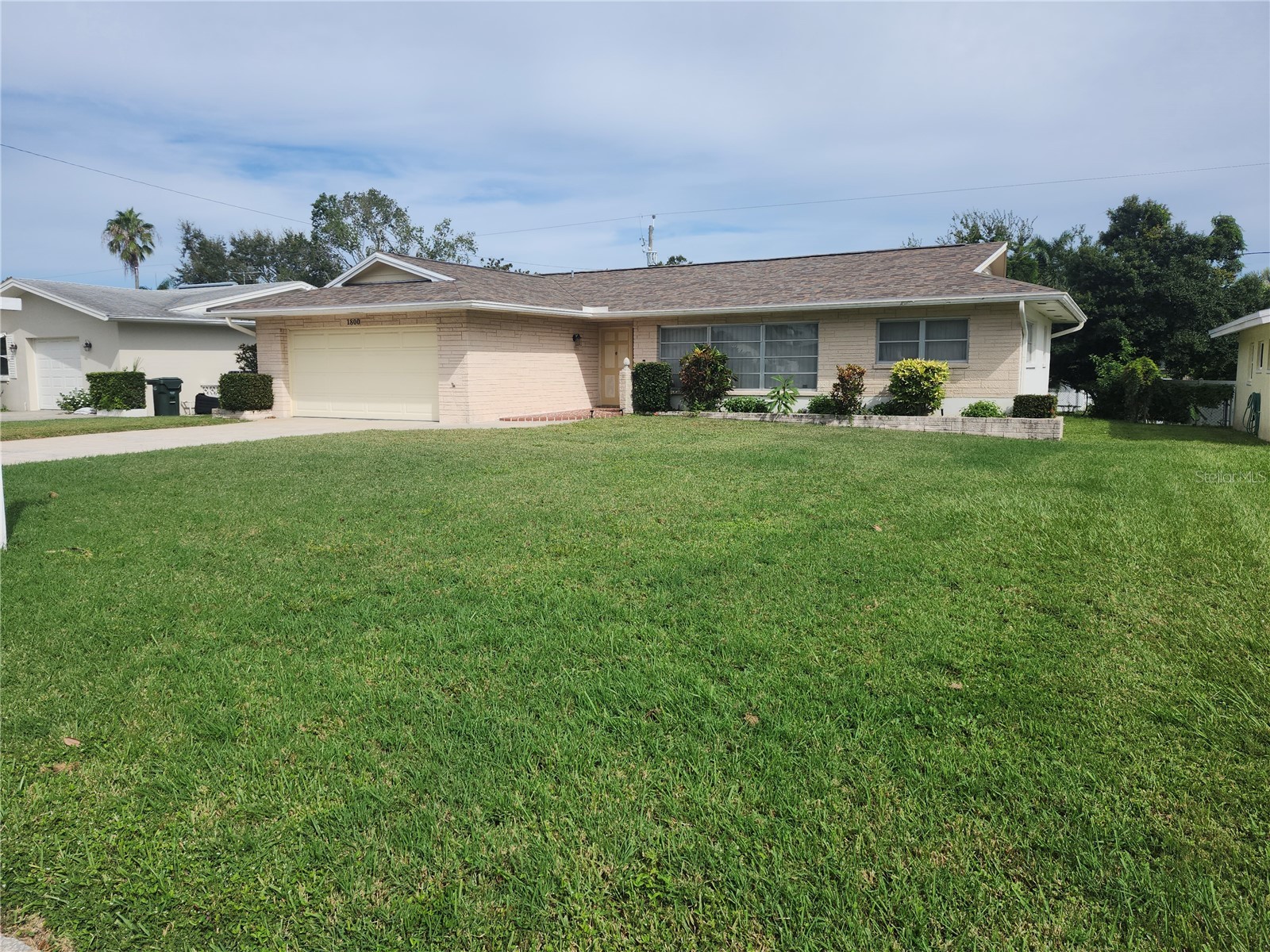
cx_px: 635
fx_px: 844
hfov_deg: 73.9
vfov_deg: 58.9
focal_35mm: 23
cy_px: 476
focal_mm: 5.54
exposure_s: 1/2333
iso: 25
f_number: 1.8
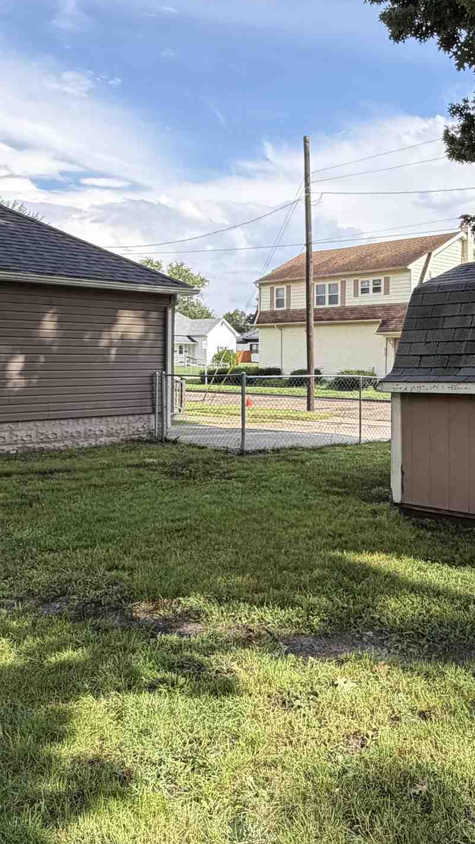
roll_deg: -0.1
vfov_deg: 59.3
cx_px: 313
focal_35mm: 33
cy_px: 367
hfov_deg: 35.3
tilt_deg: -0.2
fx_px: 739
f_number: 2.2
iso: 40
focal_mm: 2.22
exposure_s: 1/742
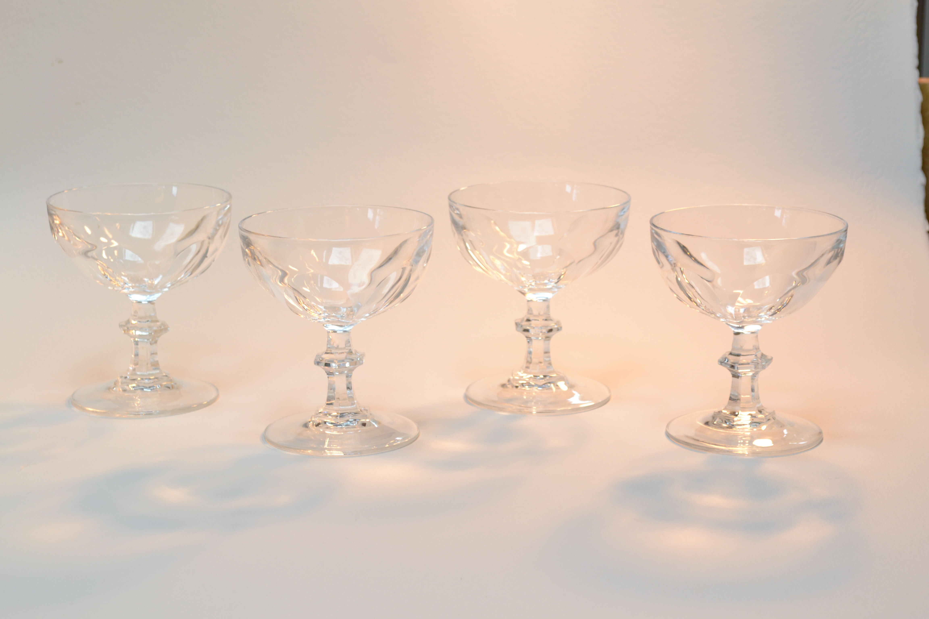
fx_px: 2013
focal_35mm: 78
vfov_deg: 17.5
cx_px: 464
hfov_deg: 26.0
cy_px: 310
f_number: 8
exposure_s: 1/60
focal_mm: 52
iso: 400
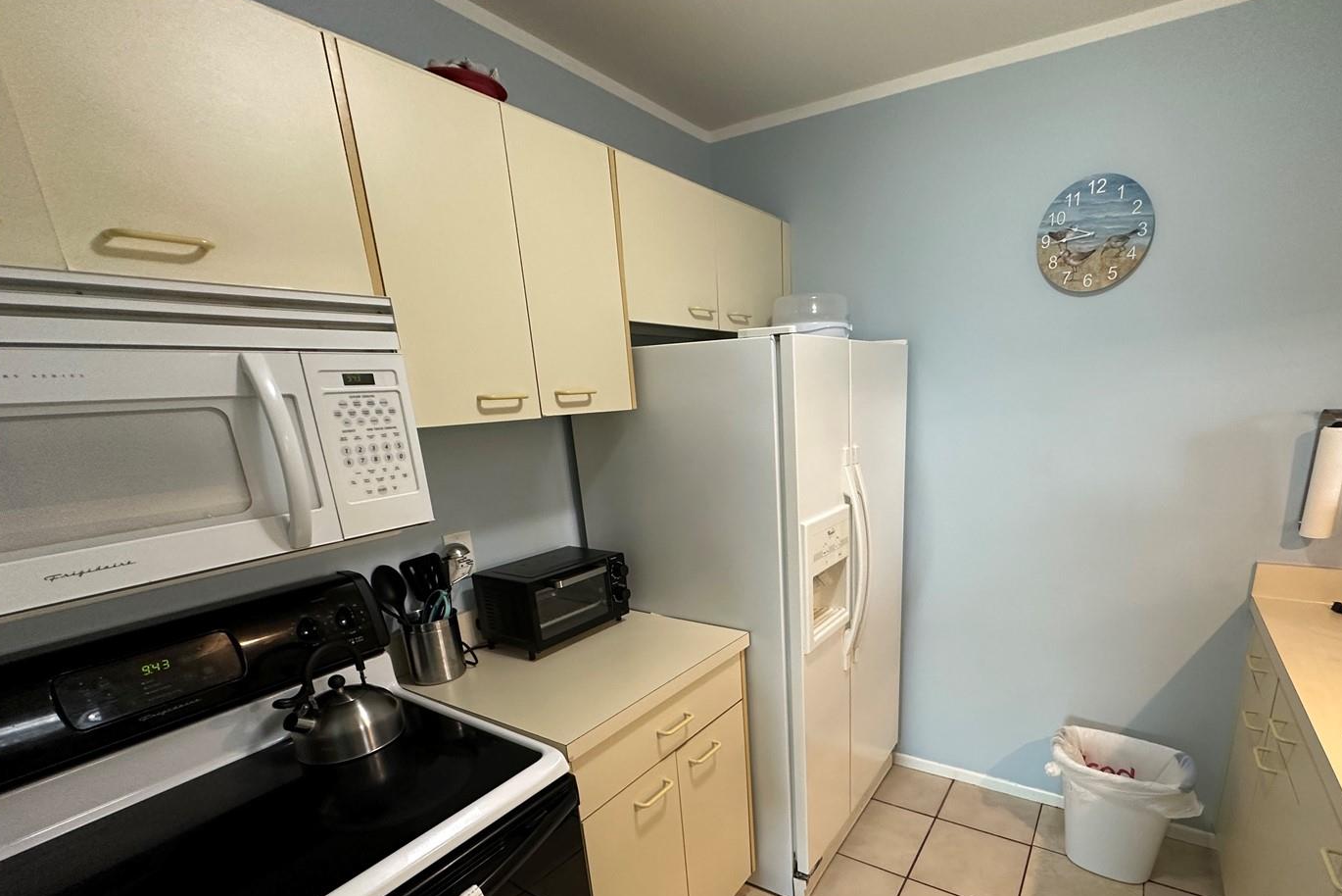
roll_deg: +2.1
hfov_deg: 92.5
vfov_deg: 68.9
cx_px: 776
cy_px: 580
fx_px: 634
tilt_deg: -16.8
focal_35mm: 17
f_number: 2.2
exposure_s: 1/60
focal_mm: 2.22
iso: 250
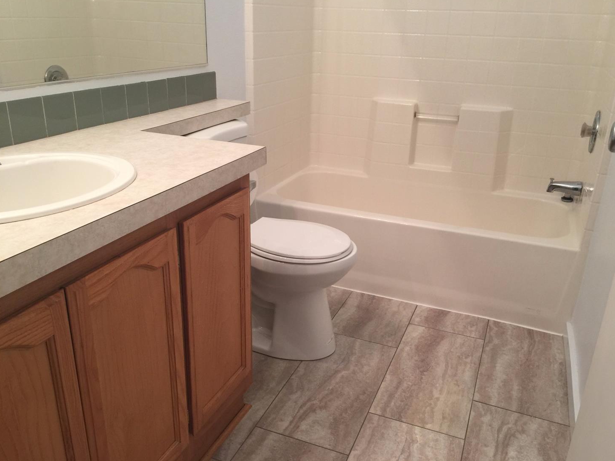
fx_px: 533
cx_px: 316
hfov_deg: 60.0
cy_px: 234
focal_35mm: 30
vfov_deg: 46.8
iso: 32
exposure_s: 1/15
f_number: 2.2
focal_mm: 4.15
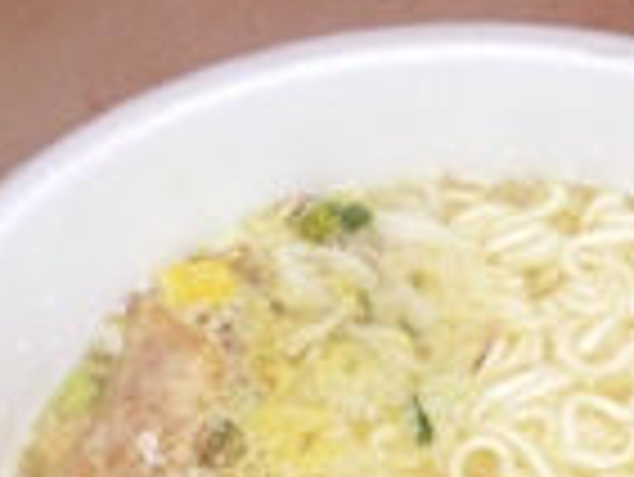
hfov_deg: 21.7
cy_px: 569
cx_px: 499
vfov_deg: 16.0
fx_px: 1631
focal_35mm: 89
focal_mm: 5.8
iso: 100
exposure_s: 1/60
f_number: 2.8
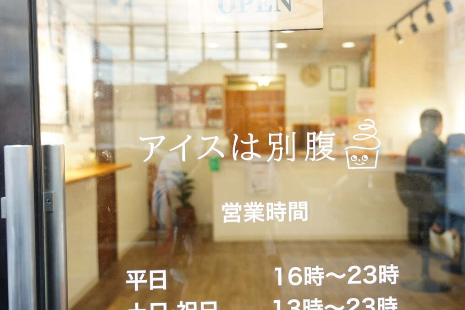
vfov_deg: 35.9
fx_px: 478
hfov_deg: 51.7
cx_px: 264
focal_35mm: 37
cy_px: 160
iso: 1250
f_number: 4
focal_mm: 30
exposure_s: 1/160
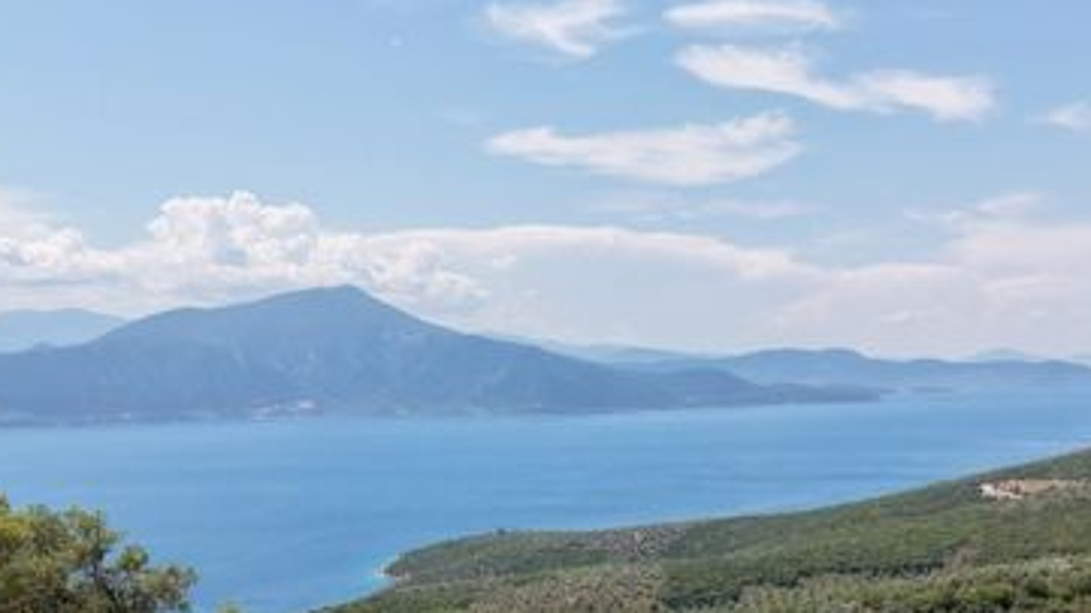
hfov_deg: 40.3
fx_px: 1475
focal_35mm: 51
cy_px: 649
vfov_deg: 22.4
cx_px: 688
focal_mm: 8.67
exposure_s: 1/6000
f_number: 1.8
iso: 310
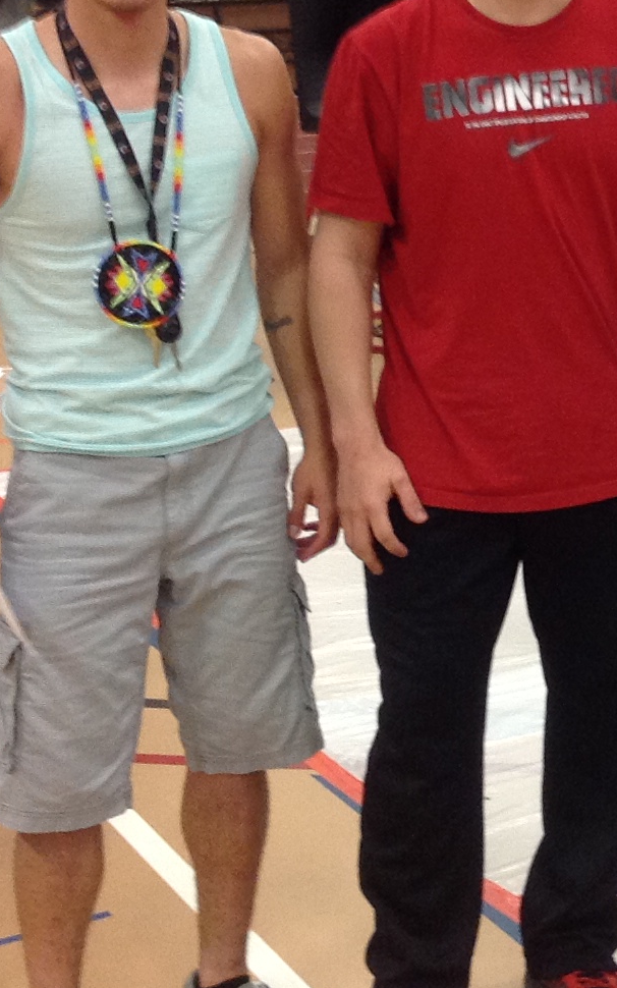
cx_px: 821
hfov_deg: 12.7
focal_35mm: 99
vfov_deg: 20.9
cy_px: 307
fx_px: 2664
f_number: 2.4
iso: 125
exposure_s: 1/15
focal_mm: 4.28
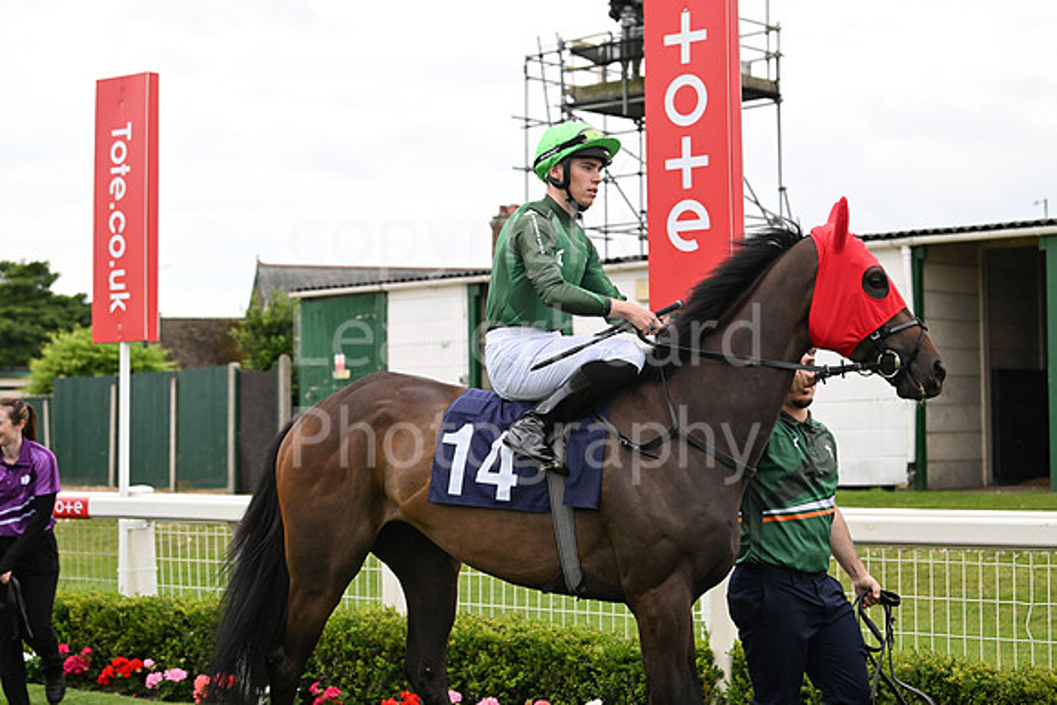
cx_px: 528
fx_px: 2056
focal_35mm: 70
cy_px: 352
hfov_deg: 28.8
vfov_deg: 19.5
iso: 800
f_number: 4.5
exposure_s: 1/640
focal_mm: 70
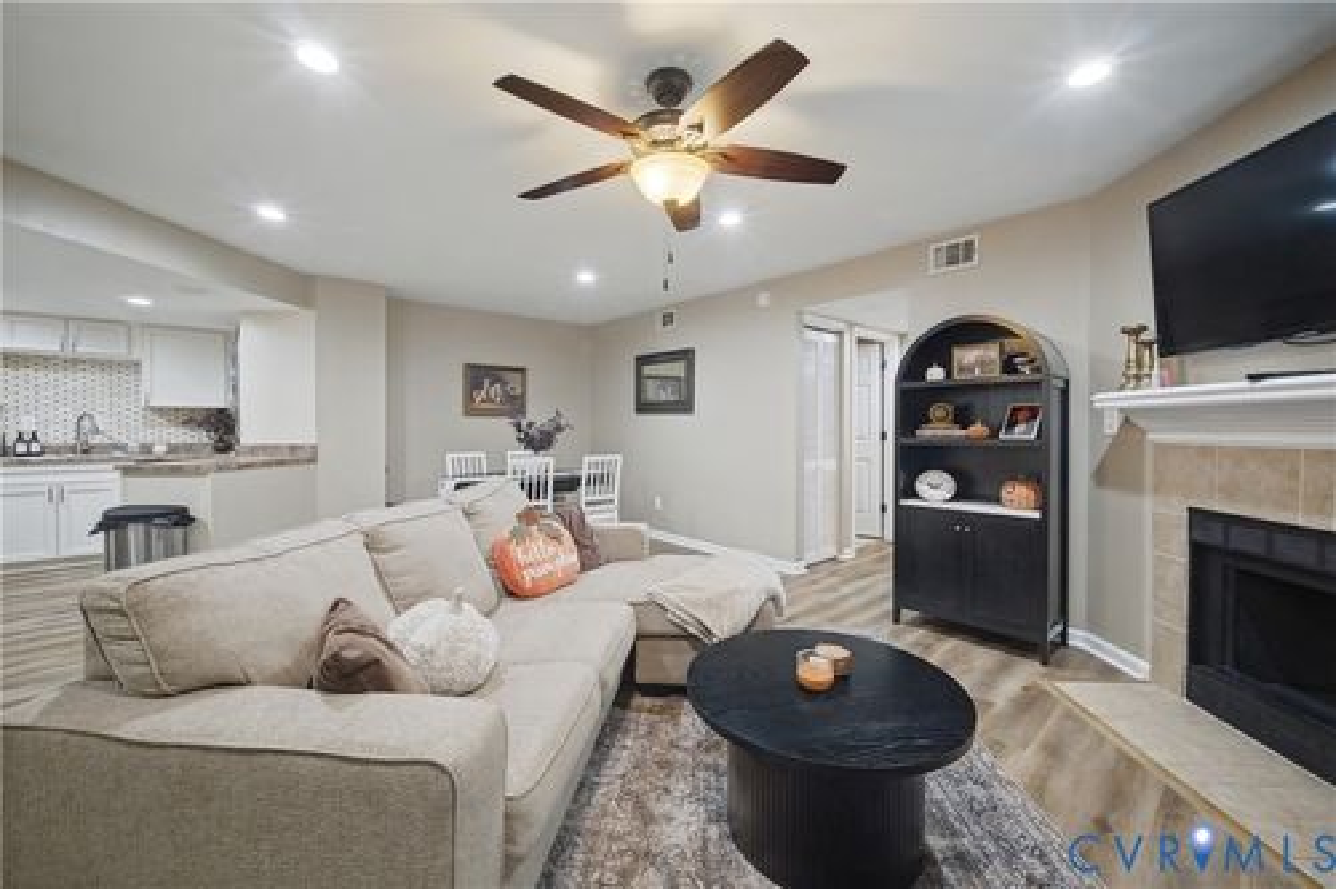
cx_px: 668
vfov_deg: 83.2
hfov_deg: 106.3
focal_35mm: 14
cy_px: 444
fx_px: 501
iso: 2500
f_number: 10
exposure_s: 1/8
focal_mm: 9
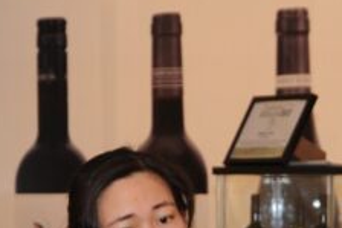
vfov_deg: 4.6
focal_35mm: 298
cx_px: 382
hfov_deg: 6.9
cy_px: 260
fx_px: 2829
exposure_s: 1/80
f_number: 5.3
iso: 640
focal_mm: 58
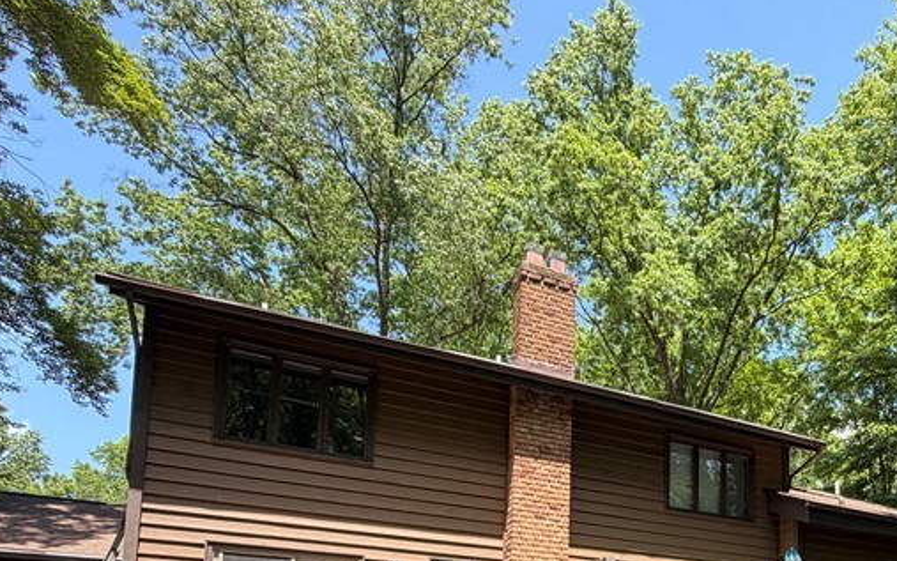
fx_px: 733
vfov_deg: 35.8
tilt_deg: +6.8
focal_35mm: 30
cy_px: 614
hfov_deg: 59.3
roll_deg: +0.7
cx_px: 679
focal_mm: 2.22
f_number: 2.2
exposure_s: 1/252
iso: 40
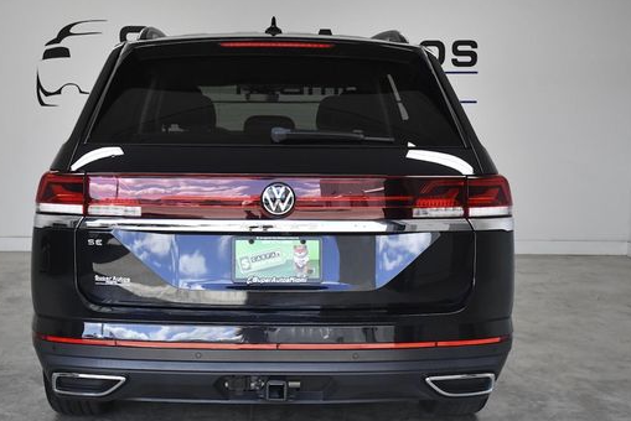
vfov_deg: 27.6
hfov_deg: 40.3
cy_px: 220
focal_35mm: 49
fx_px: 859
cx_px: 280
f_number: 4.5
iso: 2500
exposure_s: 1/2500
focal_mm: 26
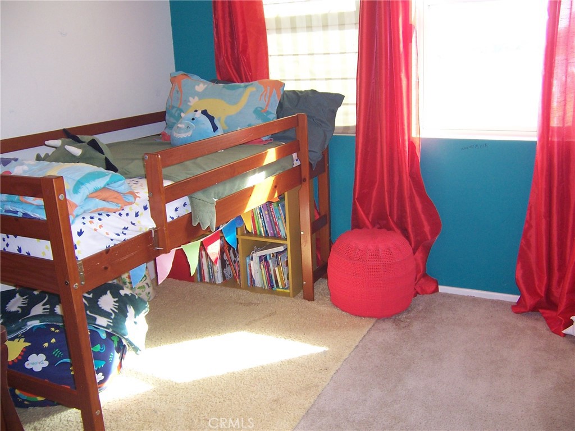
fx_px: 548
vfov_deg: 42.9
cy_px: 216
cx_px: 288
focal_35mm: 33
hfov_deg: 55.4
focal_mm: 5.5
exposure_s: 1/60
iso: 140
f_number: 2.8
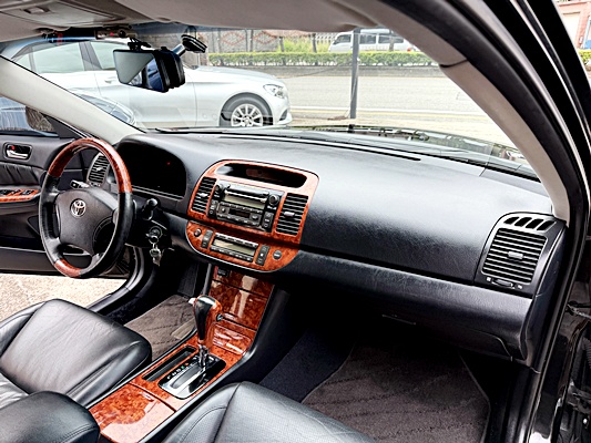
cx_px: 296
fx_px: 410
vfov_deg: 56.8
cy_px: 222
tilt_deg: -23.6
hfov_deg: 71.6
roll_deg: +1.1
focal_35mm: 24
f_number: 1.78
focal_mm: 6.76
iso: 64
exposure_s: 1/121
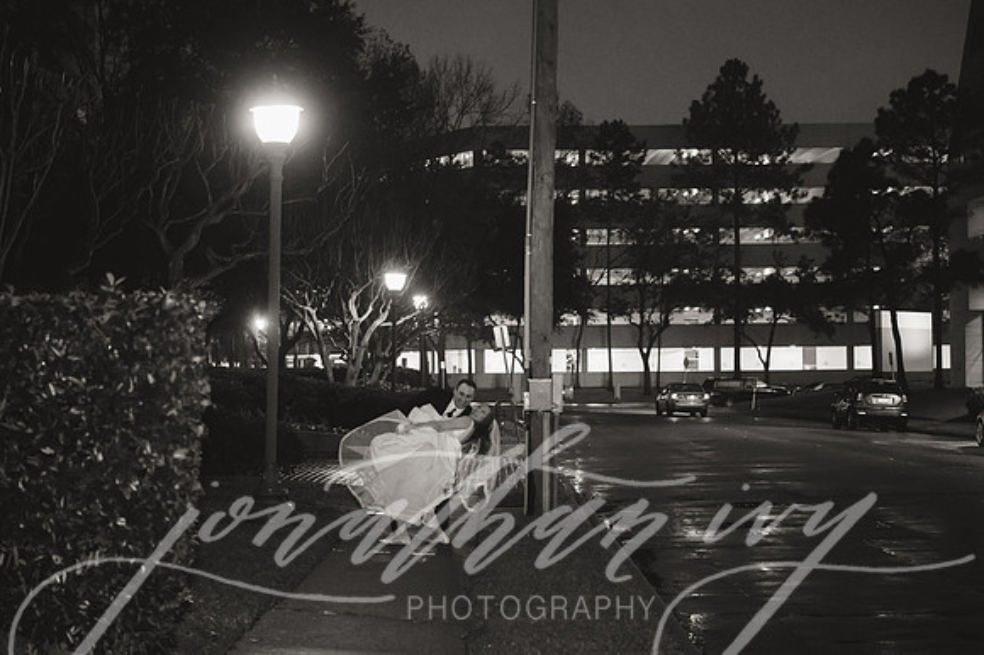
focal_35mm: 70
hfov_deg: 28.9
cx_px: 492
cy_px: 328
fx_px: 1912
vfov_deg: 19.4
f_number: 2.8
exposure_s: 1/80
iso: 4000
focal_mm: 70
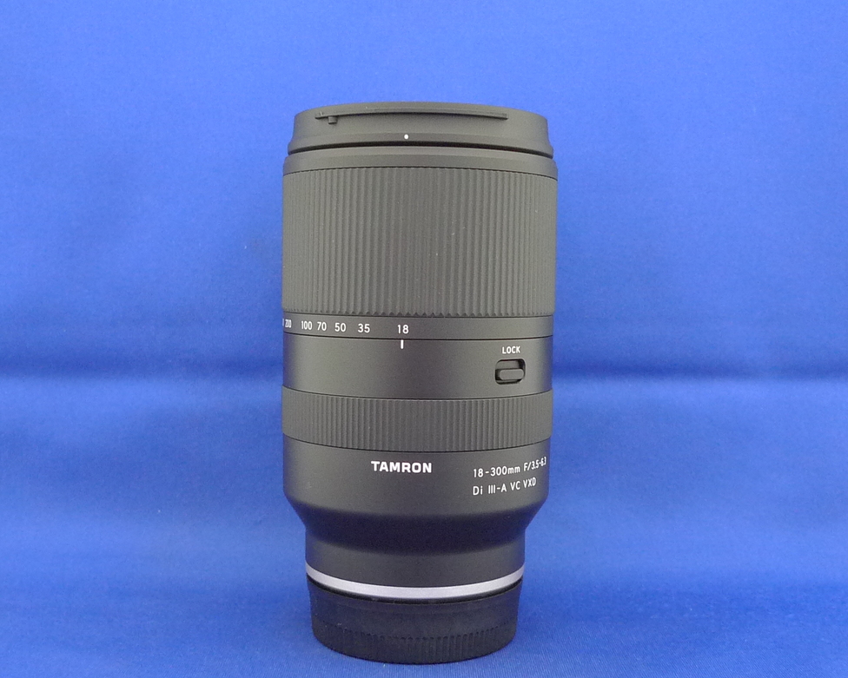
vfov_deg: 35.7
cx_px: 417
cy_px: 352
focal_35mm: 42
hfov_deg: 43.8
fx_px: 1054
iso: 400
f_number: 2
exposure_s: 1/30
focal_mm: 5.1
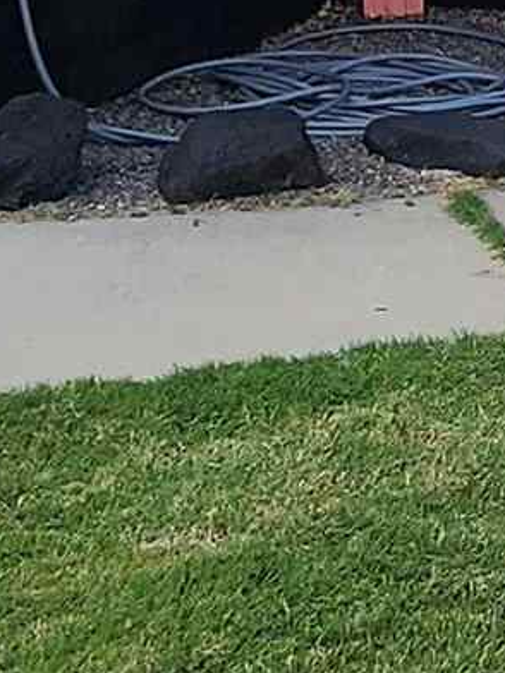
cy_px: -201
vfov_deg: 18.0
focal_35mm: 102
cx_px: 613
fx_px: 1984
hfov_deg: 14.1
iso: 50
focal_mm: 2.2
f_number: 2.2
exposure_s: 1/2111
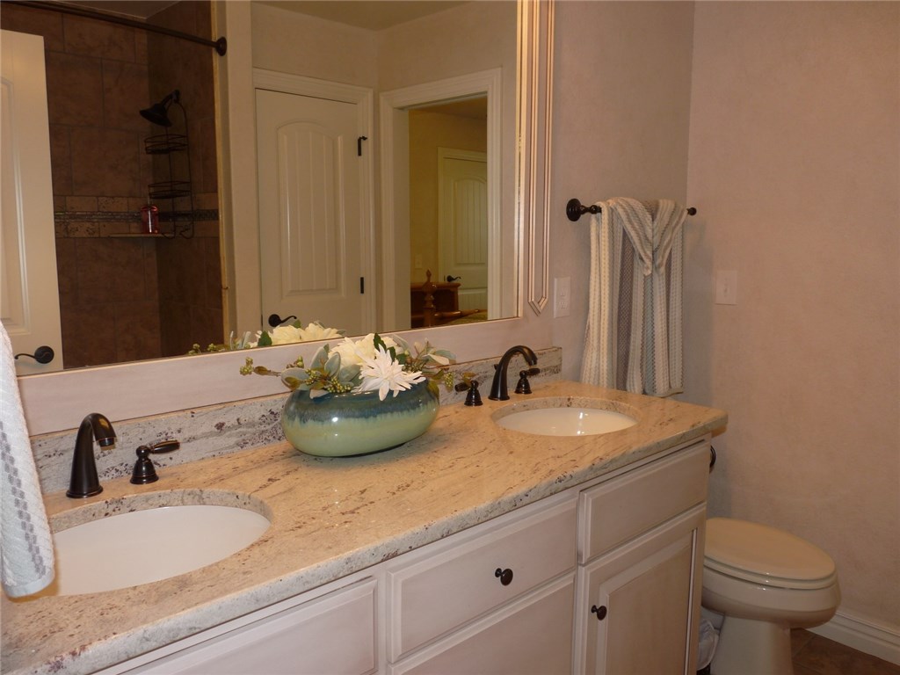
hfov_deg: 65.3
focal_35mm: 27
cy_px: 338
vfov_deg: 51.4
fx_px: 702
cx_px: 450
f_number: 2.8
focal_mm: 4.8
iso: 100
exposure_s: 1/40
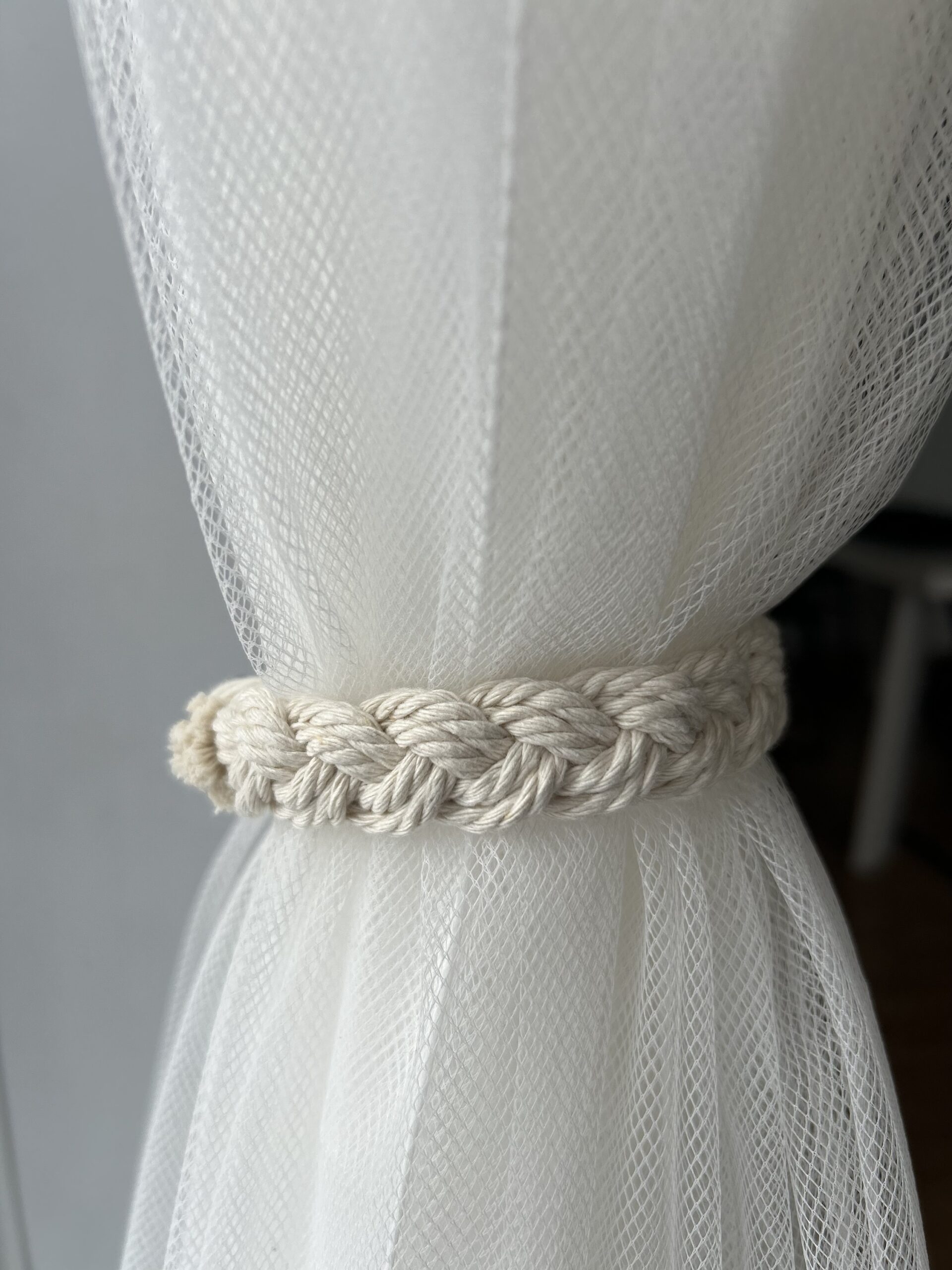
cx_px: 476
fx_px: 953
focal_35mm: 26
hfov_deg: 53.1
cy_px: 635
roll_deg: -1.0
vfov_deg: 67.3
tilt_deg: -14.0
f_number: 1.5
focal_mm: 5.7
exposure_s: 1/367
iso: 50
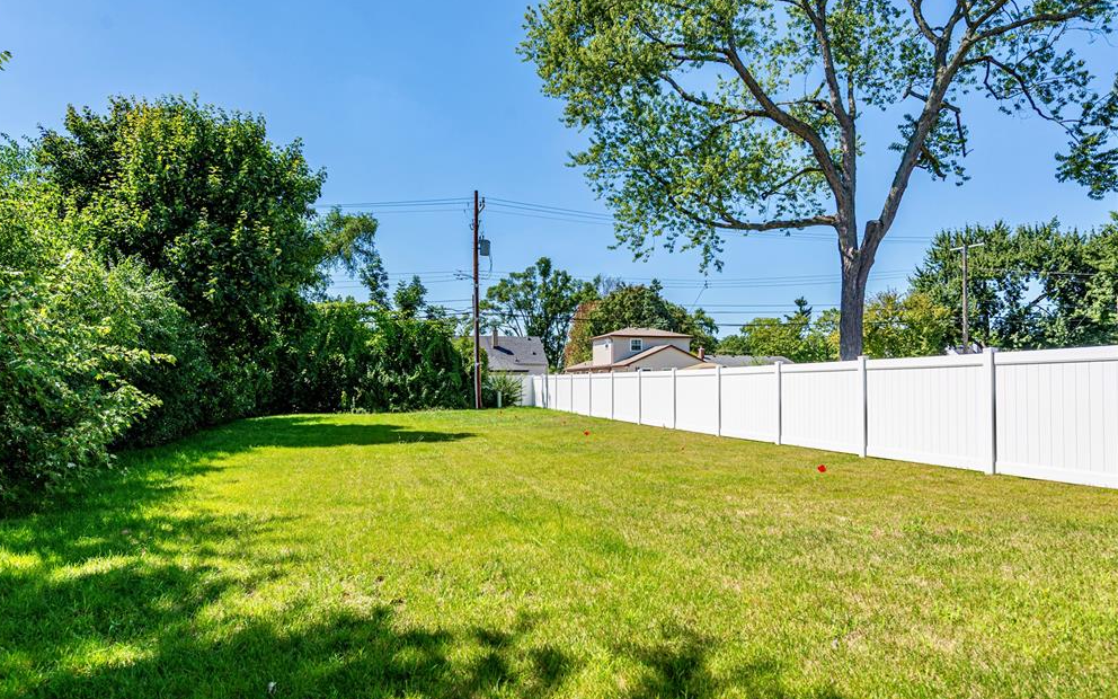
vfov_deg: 59.6
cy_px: 360
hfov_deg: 85.0
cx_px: 542
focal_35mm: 20
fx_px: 609
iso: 400
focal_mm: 19
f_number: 7.1
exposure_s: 1/1250
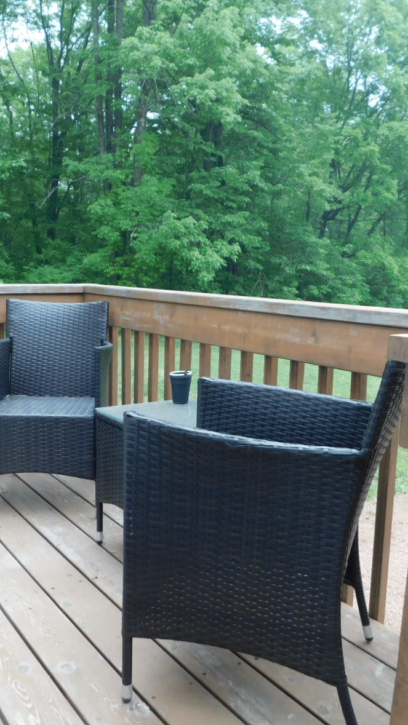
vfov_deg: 58.0
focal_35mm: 34
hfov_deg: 34.6
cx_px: 186
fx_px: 654
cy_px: 363
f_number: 3
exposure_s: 1/30
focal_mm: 4
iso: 125
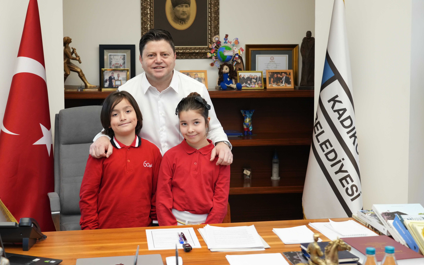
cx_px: 181
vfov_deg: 25.8
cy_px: 102
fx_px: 578
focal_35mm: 50
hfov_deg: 40.2
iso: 1250
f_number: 4
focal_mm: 42
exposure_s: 1/125
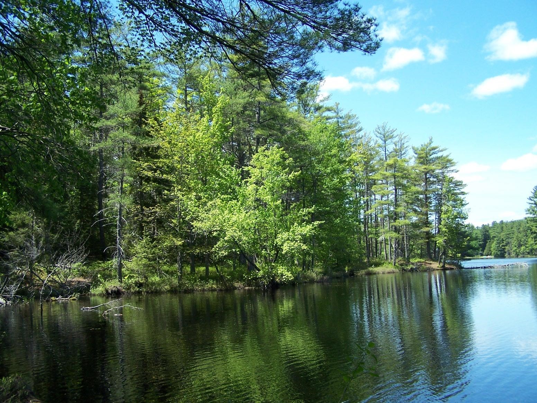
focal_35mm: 38
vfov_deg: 37.7
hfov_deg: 49.0
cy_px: 202
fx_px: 589
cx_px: 268
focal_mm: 6.3
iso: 80
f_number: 2.8
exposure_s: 1/500
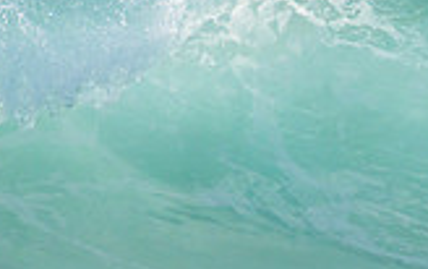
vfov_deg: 0.4
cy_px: 30
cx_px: 739
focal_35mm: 3598
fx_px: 42026
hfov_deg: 0.6
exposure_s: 1/2000
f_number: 11
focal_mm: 1000
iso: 1250
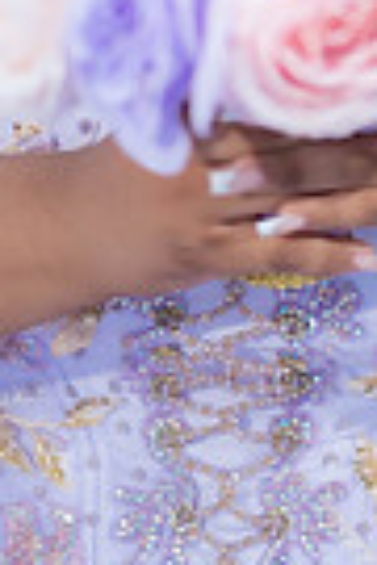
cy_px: -318
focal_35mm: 284
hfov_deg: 4.8
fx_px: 4461
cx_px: 256
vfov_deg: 7.1
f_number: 1.8
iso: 125
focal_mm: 85
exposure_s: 1/1250
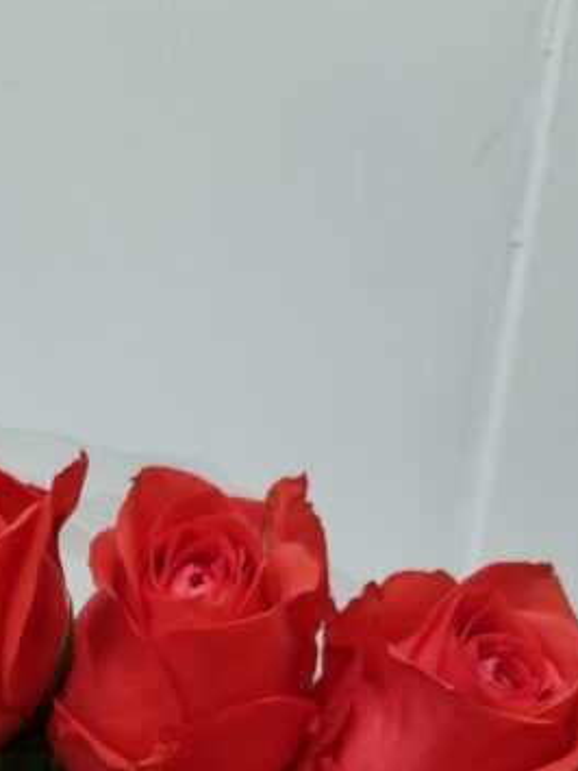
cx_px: -85
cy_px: 984
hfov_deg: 18.7
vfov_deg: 23.2
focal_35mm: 75
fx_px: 1671
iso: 160
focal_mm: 5.4
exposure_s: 1/60
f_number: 1.8
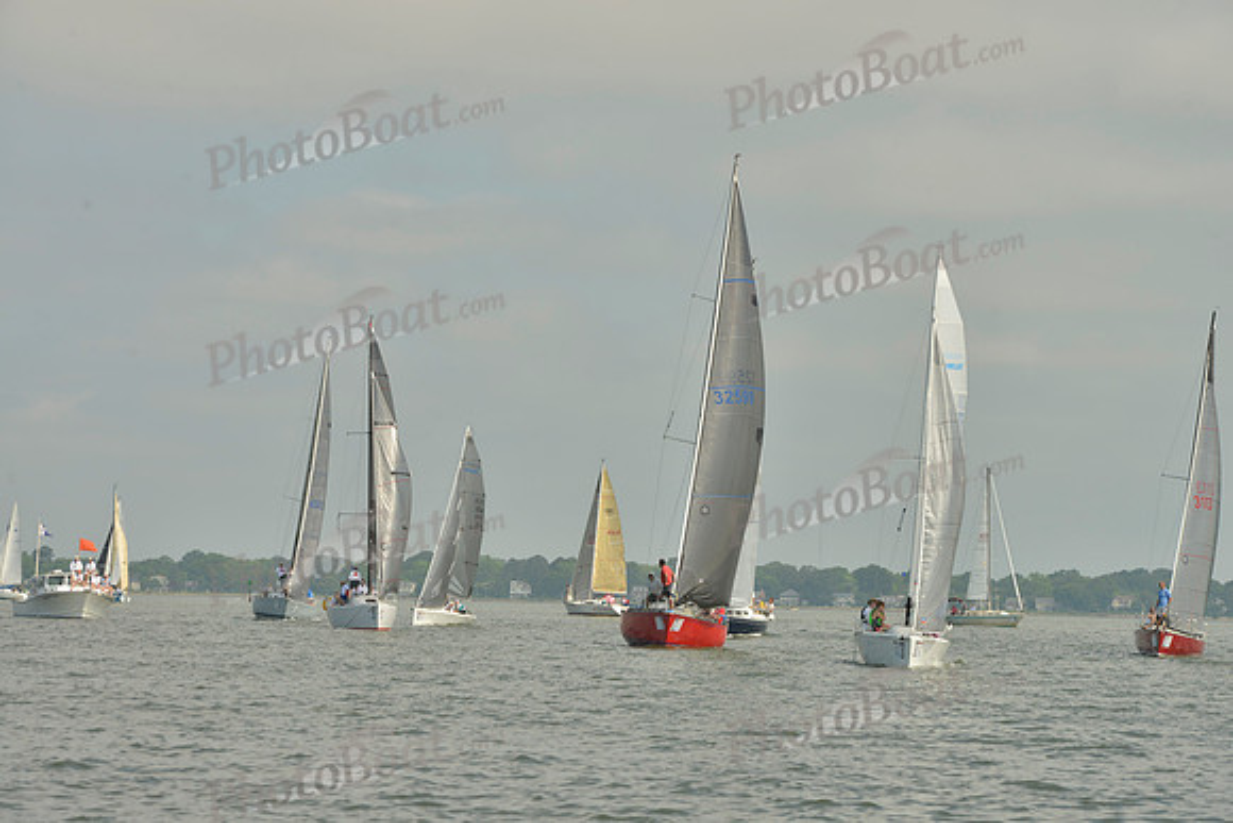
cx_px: 616
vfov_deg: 11.8
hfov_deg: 17.6
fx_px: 3974
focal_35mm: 116
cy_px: 412
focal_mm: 116
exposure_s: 1/800
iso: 280
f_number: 11
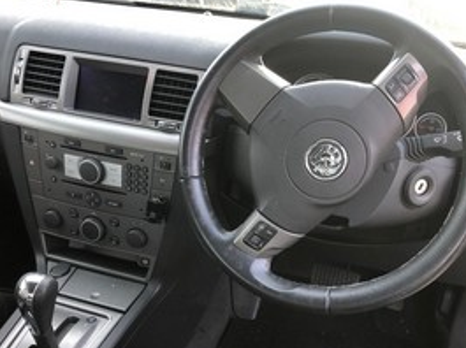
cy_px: 211
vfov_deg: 38.4
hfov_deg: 50.2
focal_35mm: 37
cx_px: 236
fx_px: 497
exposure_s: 1/33
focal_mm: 4
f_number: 1.8
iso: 32
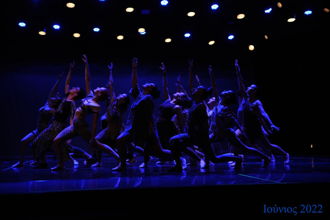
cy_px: 110
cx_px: 165
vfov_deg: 31.8
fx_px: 385
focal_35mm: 42
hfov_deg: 46.4
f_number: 4
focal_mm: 42
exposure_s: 1/100
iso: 2000
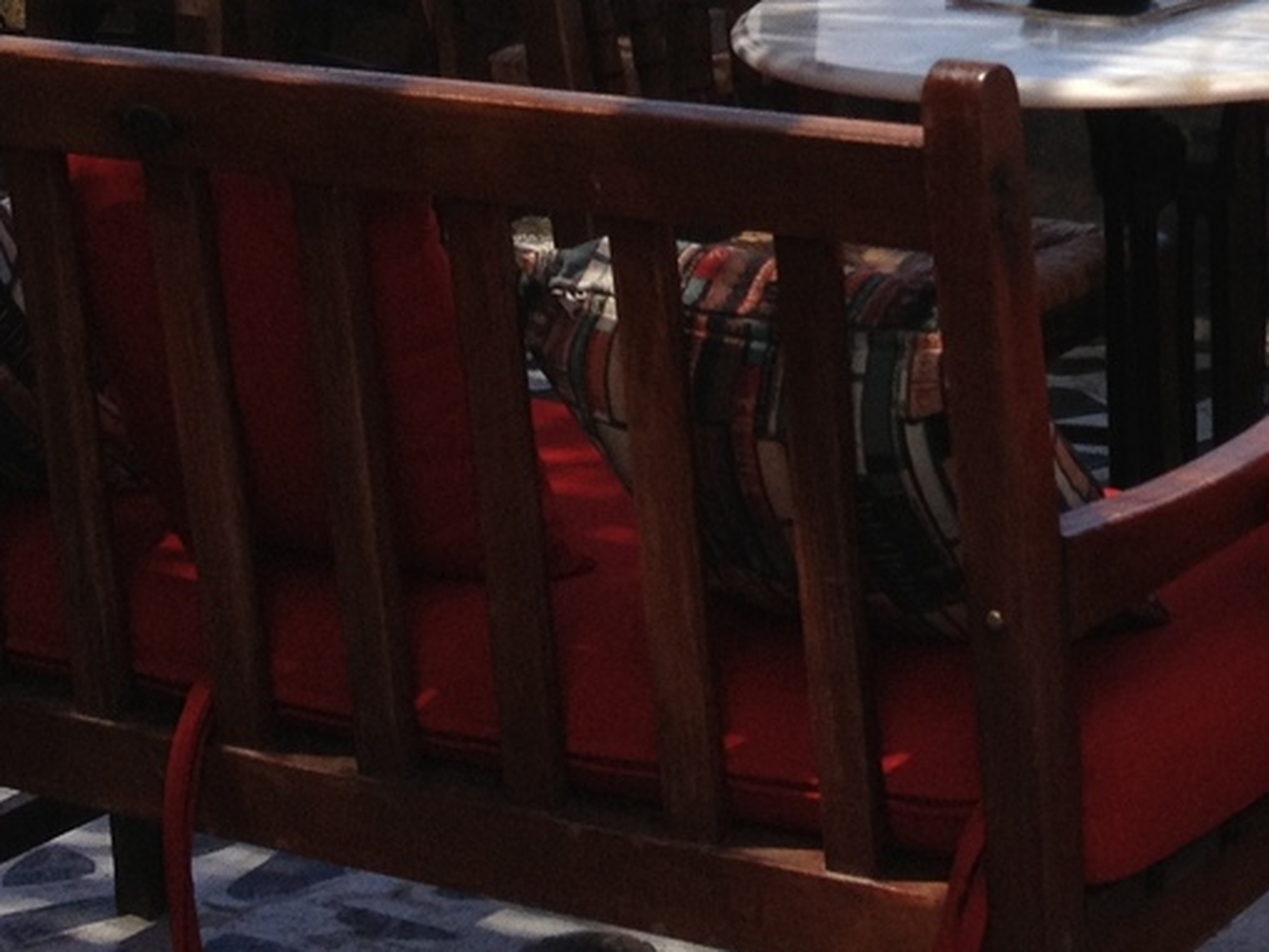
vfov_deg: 12.9
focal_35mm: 110
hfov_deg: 17.1
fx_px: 4033
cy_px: -414
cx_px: 1538
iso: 50
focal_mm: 4.28
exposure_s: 1/968
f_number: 2.4
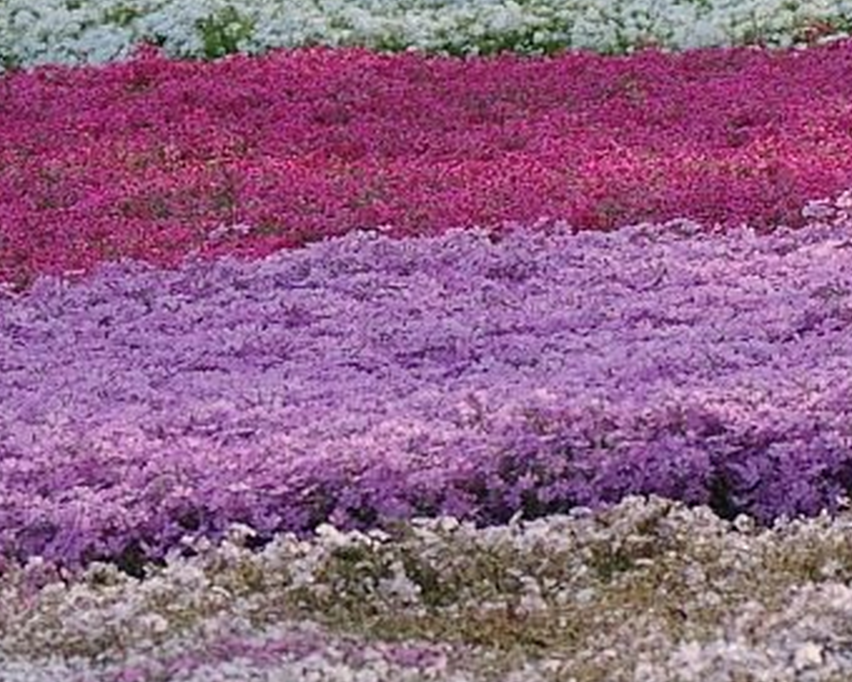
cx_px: -276
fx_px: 9632
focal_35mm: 382
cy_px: 582
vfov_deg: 4.1
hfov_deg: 5.0
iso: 200
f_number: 6.3
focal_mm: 90
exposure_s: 1/400
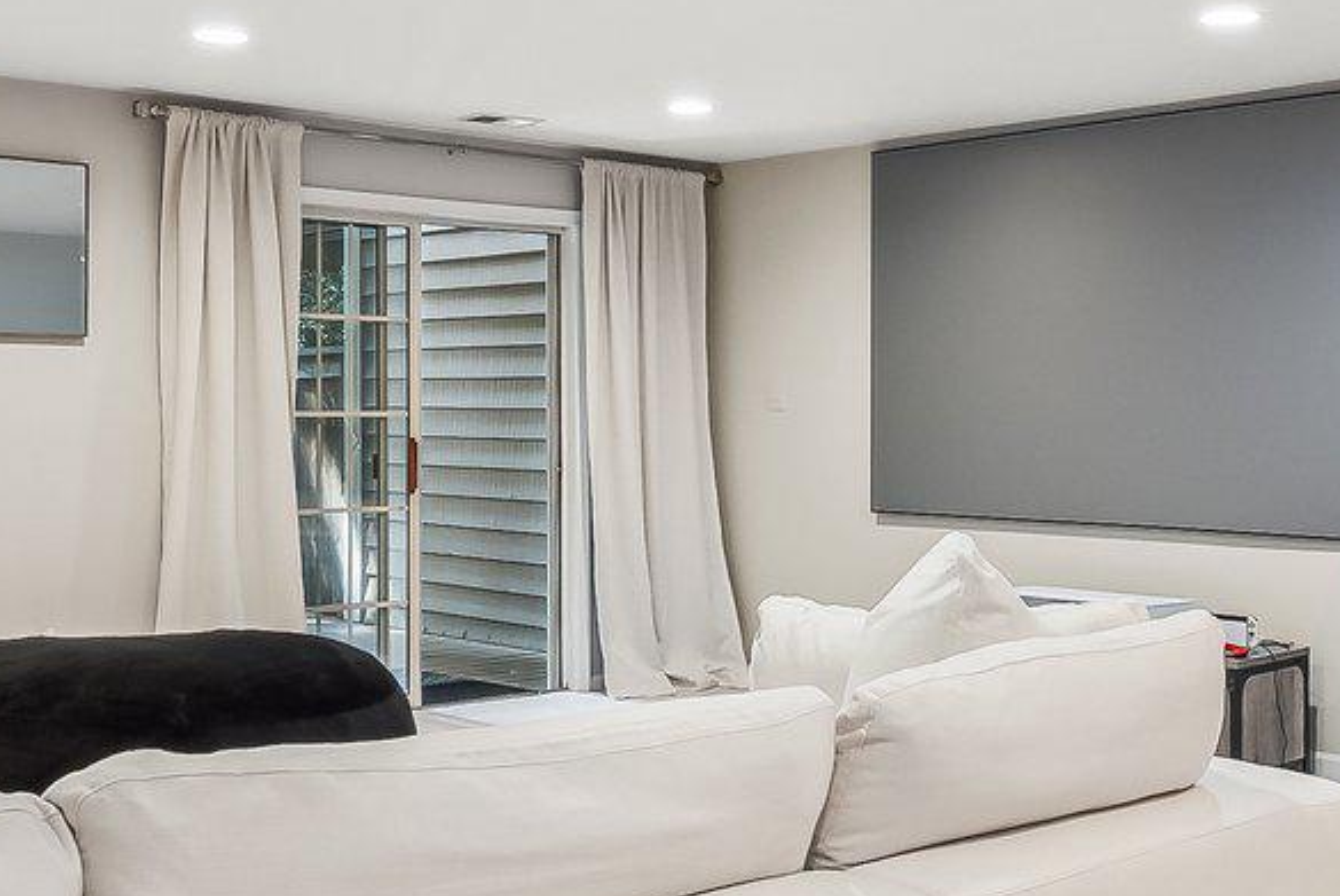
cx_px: 669
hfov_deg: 40.3
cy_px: 437
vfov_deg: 27.6
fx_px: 1825
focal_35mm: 49
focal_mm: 14
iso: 640
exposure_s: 1/13
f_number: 7.1
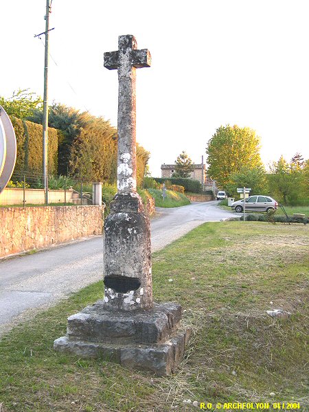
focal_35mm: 38
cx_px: 154
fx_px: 452
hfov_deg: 37.7
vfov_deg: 49.0
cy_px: 206
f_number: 2.8
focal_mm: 8
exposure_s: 1/31.7
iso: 100
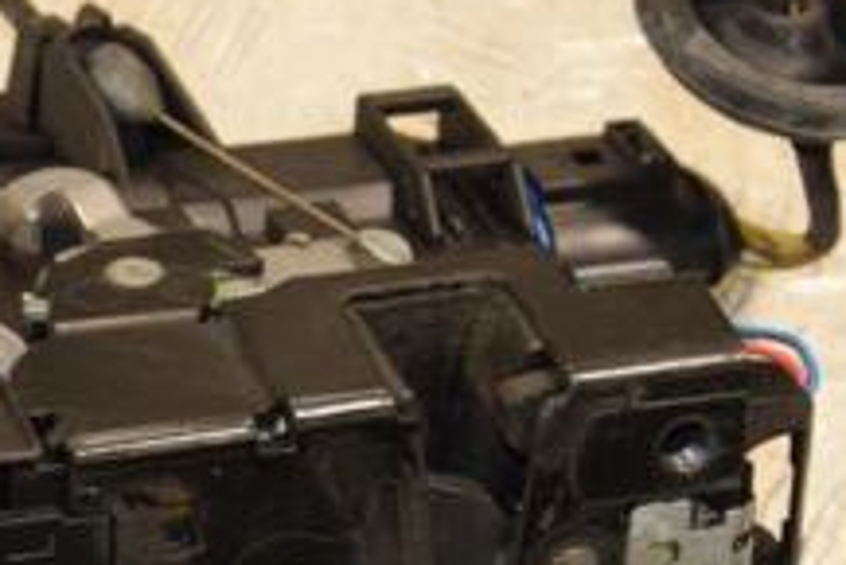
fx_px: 4679
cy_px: 386
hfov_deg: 10.3
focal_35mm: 199
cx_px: 70
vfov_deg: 6.9
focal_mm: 48
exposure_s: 1/200
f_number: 5.6
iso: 800
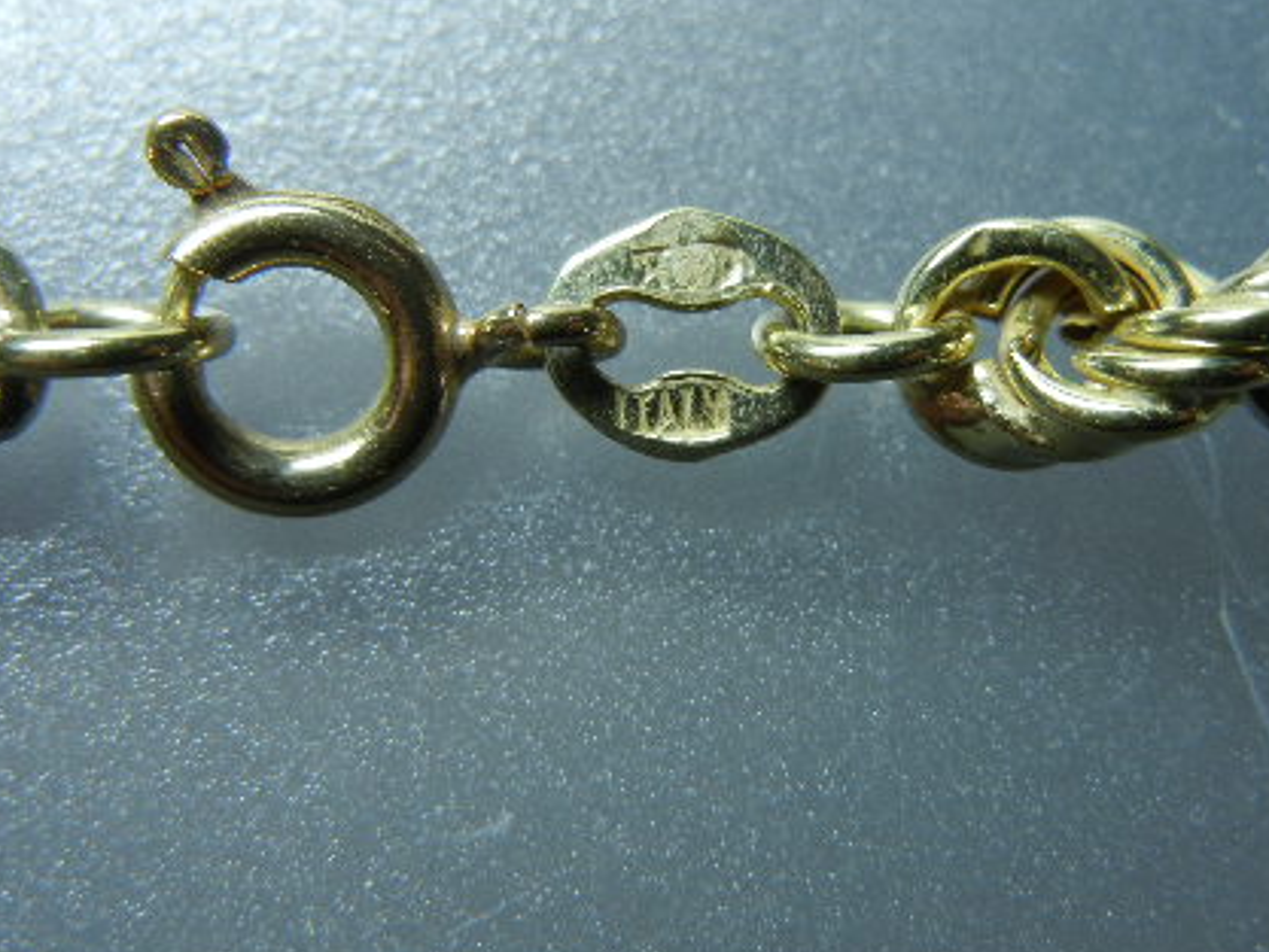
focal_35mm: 69
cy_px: 408
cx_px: 718
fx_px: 2530
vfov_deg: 21.3
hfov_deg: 28.1
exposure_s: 1/59.3
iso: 160
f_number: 3.8
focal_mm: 8.1
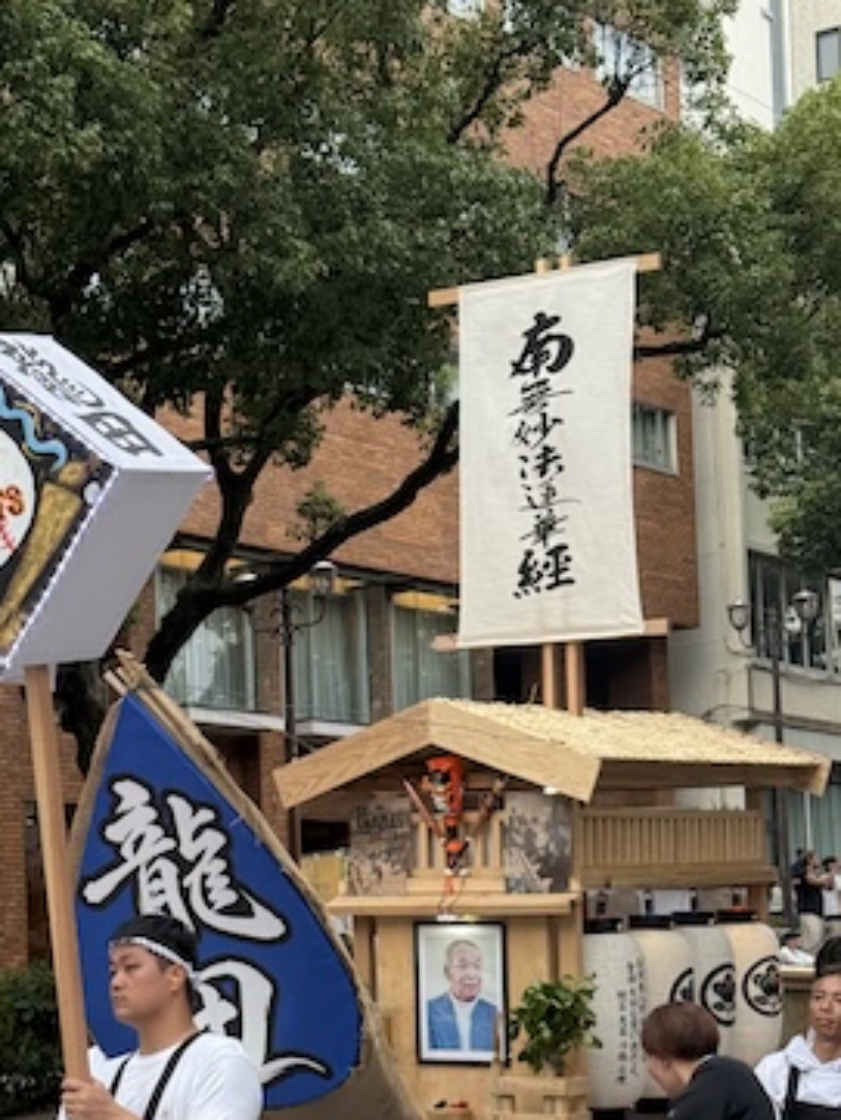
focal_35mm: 85
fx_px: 2752
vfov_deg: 22.8
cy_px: 825
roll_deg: +1.4
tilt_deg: +4.6
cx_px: 220
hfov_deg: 17.3
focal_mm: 6.76
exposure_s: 1/205
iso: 100
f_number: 1.78
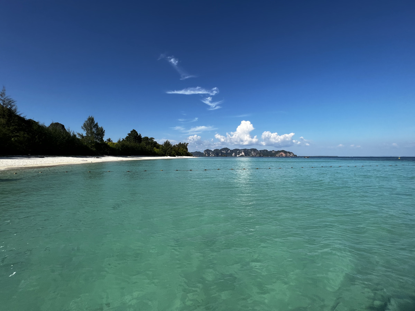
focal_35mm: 13
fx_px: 156
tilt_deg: -0.2
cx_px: 208
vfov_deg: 89.9
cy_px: 156
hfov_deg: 106.2
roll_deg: +0.4
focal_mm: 1.57
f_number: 1.8
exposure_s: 1/2222
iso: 32
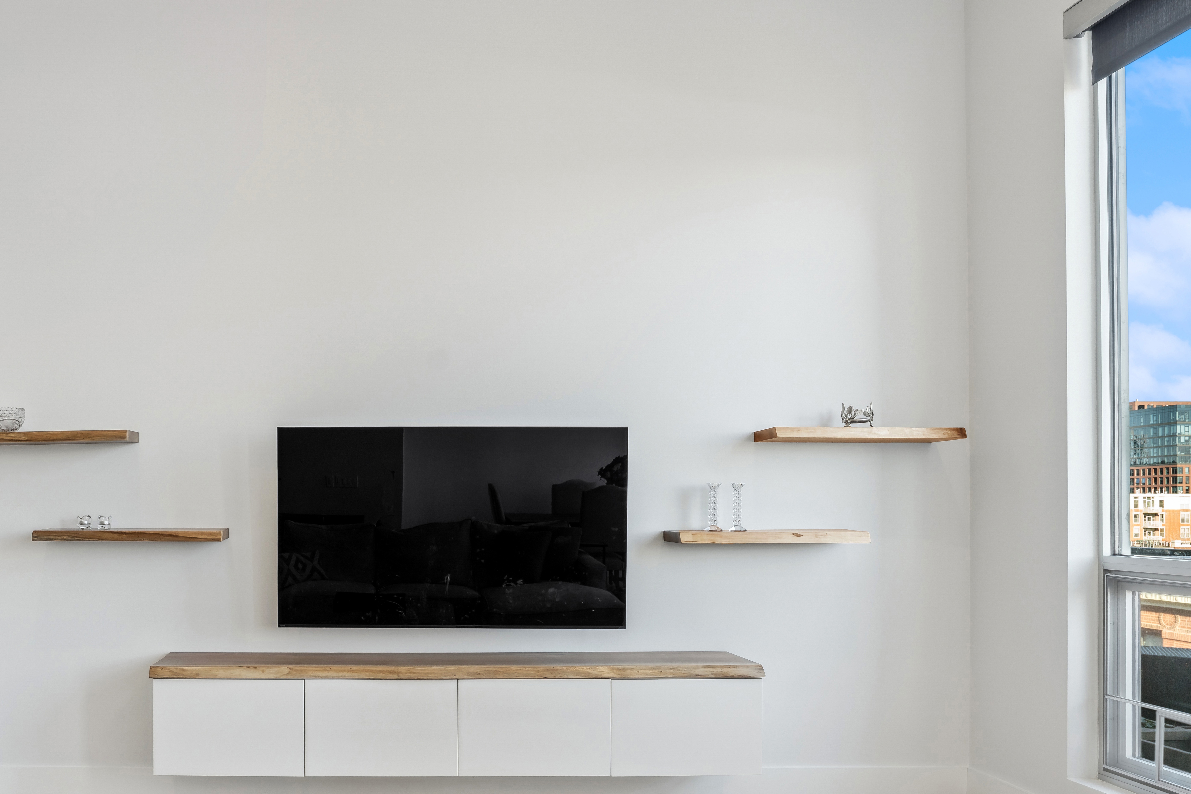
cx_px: 345
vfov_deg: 47.3
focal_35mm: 27
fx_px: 893
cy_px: 518
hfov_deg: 64.6
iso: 320
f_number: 8
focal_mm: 16
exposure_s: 1/25
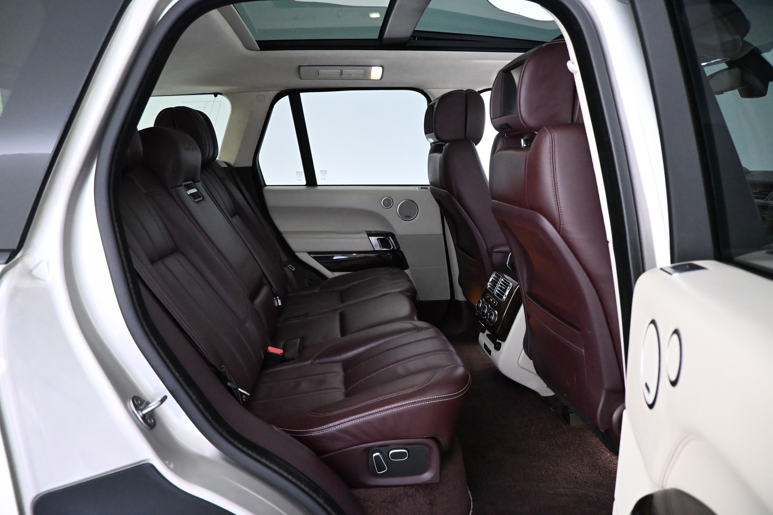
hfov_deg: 73.7
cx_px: 386
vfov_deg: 53.1
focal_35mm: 24
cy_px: 258
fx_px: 515
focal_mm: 16
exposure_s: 1/60
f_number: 3.5
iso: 5600
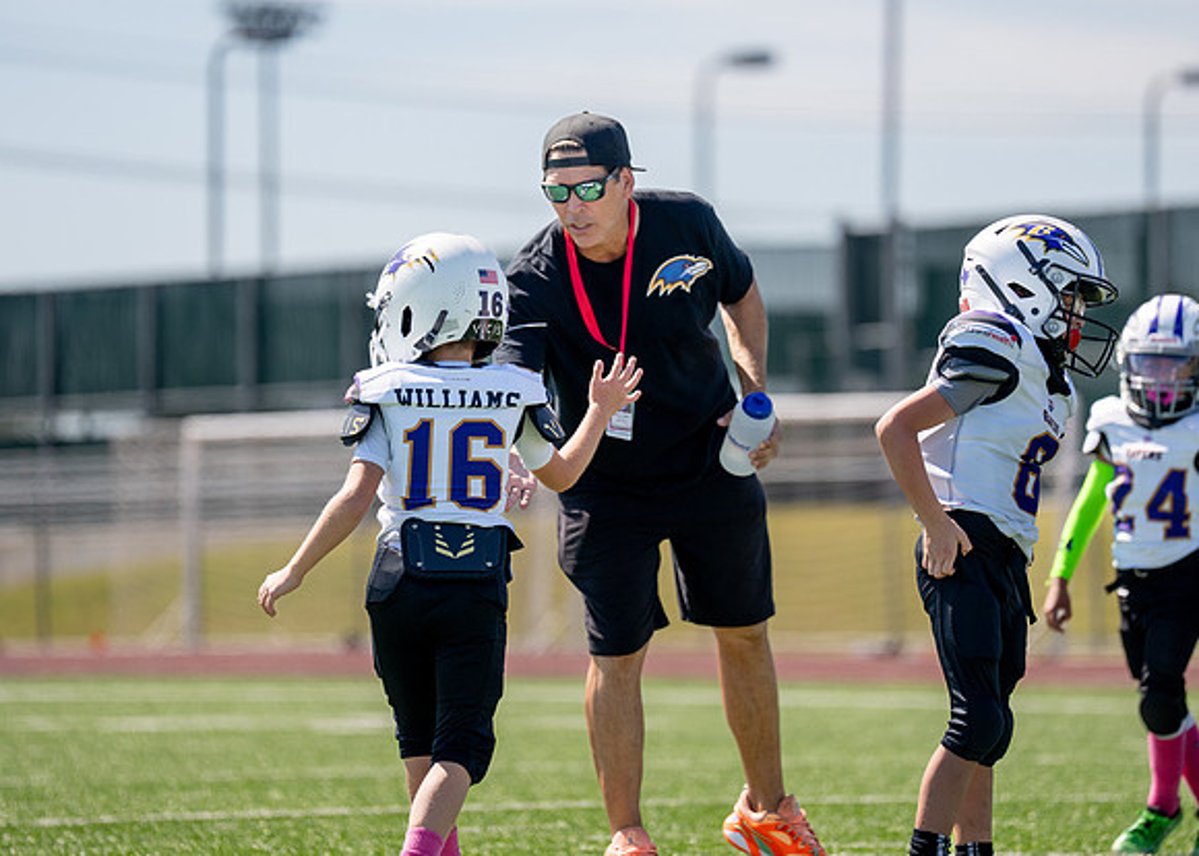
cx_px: 620
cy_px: 371
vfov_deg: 5.9
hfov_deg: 8.3
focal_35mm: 244
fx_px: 8311
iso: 200
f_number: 2.8
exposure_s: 1/3200
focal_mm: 200
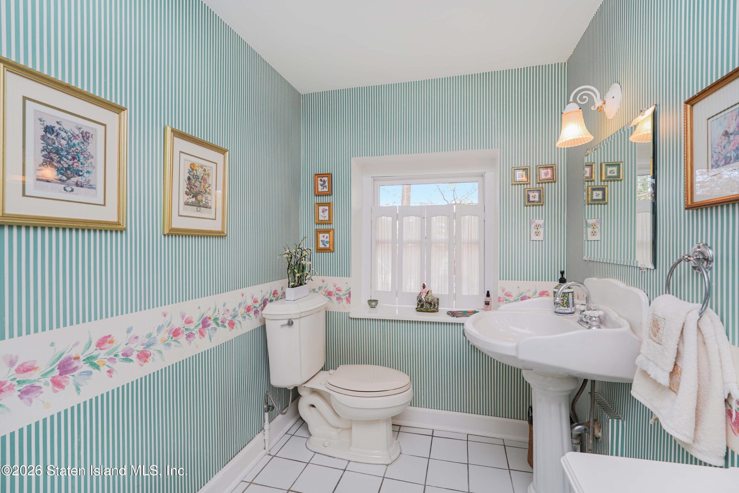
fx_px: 328
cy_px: 246
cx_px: 370
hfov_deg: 96.7
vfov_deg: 73.8
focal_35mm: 16
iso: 100
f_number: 4.5
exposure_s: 1/40
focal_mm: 16
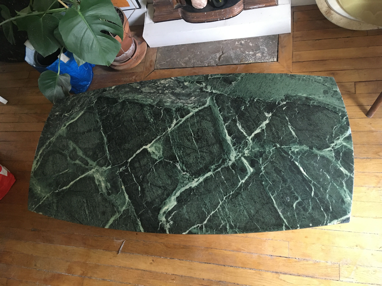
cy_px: 143
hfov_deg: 61.7
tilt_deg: -62.8
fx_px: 320
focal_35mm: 29
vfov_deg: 48.2
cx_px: 191
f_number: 2.2
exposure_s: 1/25
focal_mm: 4.15
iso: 200
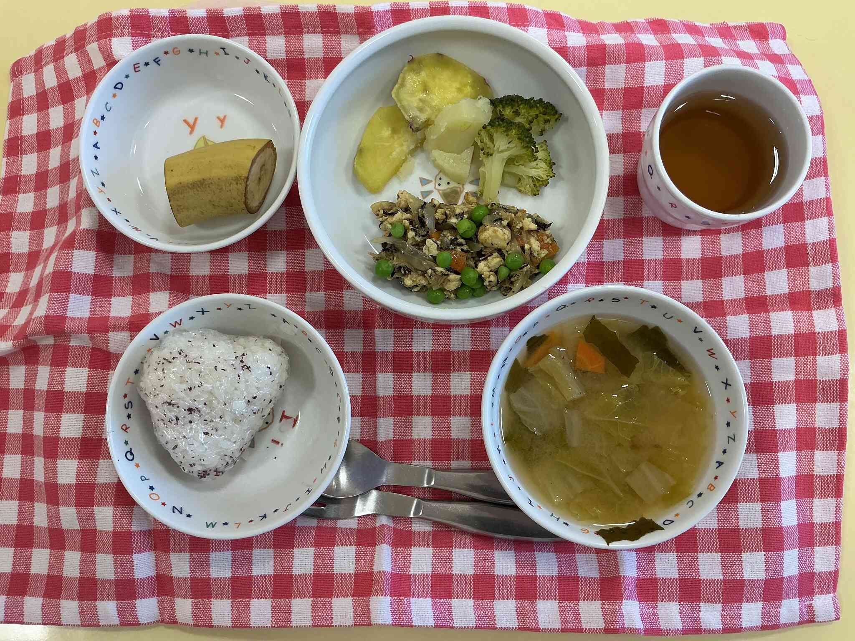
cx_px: 428
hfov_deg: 61.7
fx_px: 716
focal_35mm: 29
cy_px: 320
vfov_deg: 48.2
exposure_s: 1/120
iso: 50
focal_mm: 3
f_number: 1.8
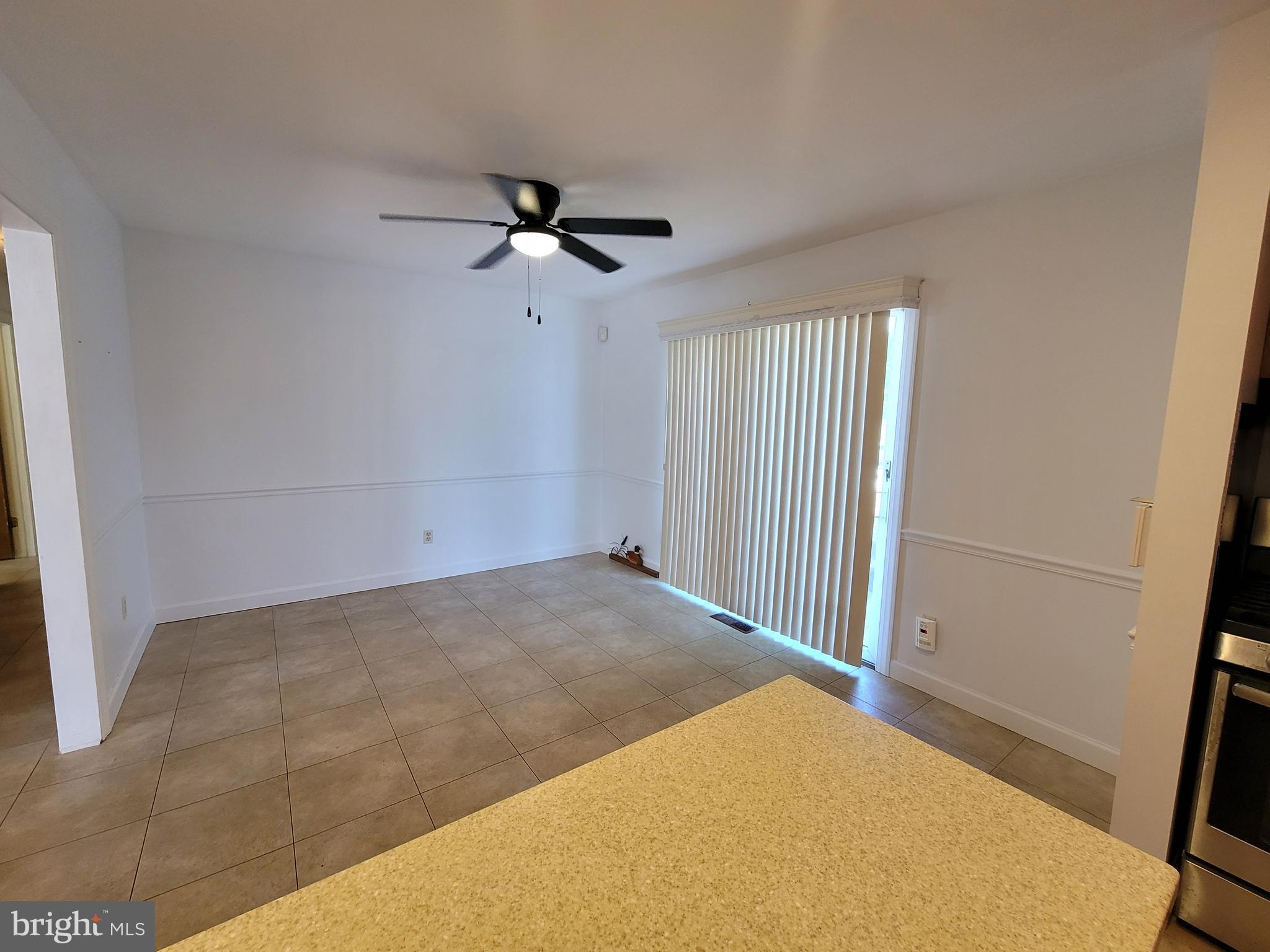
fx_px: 477
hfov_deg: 106.2
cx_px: 635
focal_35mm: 13
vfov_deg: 89.9
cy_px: 476
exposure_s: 1/60
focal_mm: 2.2
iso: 200
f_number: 2.2
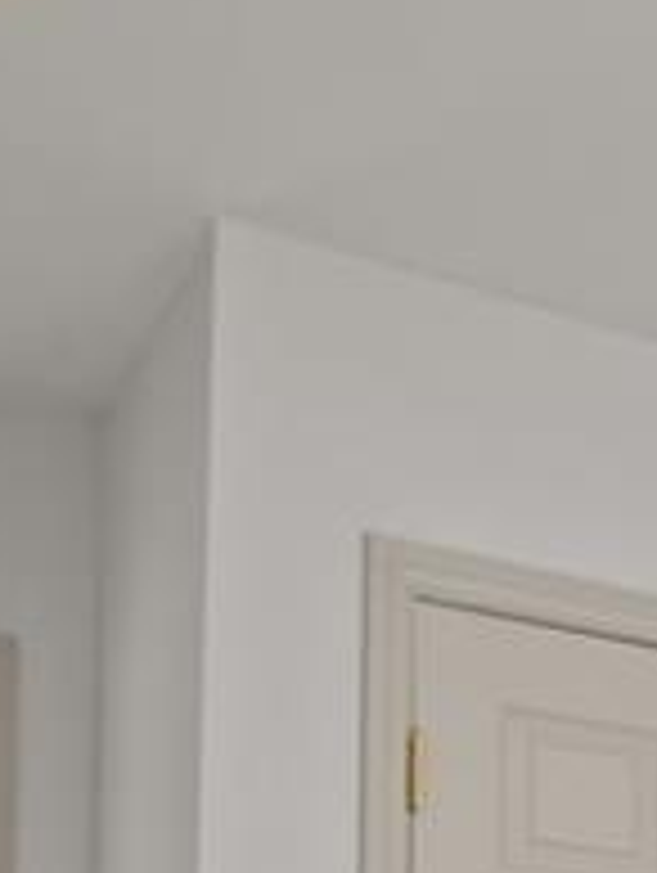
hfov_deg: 16.3
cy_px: 1280
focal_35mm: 81
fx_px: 2045
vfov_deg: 20.8
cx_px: 1053
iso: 320
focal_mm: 16
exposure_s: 1/4
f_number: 7.1
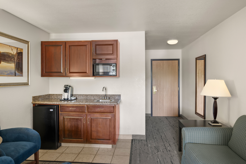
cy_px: 82
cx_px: 123
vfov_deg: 53.1
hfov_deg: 73.7
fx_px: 164
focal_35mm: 24
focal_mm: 24
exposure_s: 3
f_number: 10
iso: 250
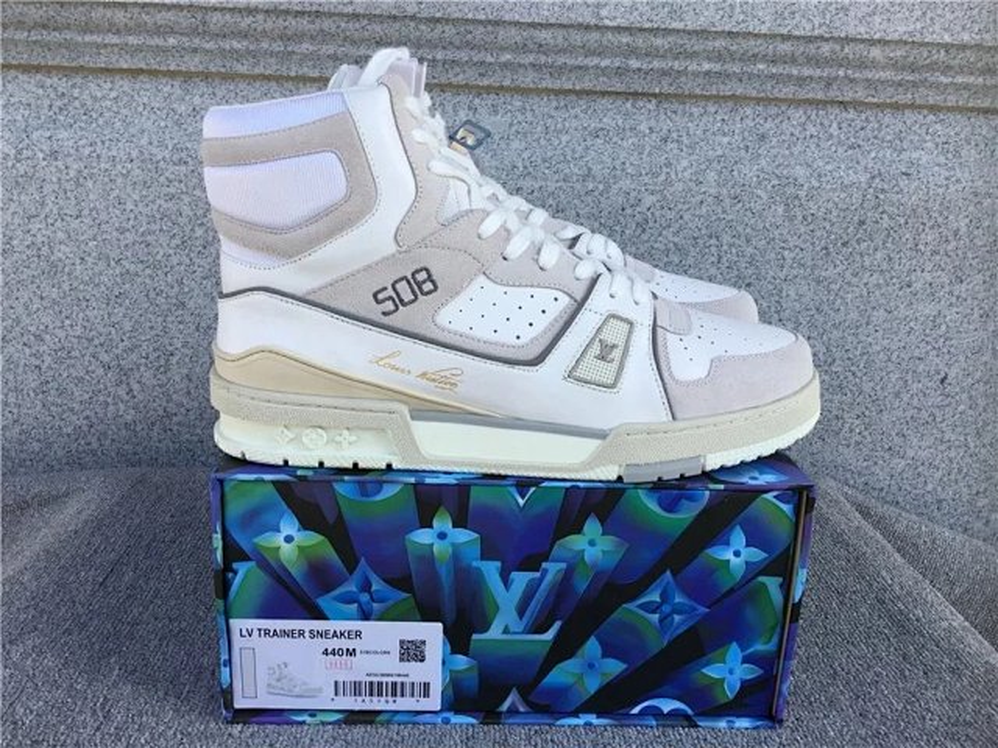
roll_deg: -1.8
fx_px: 894
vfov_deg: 45.4
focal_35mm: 31
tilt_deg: -15.7
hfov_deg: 58.4
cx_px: 499
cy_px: 374
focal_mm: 3.3
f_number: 2.4
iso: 25
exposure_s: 1/397
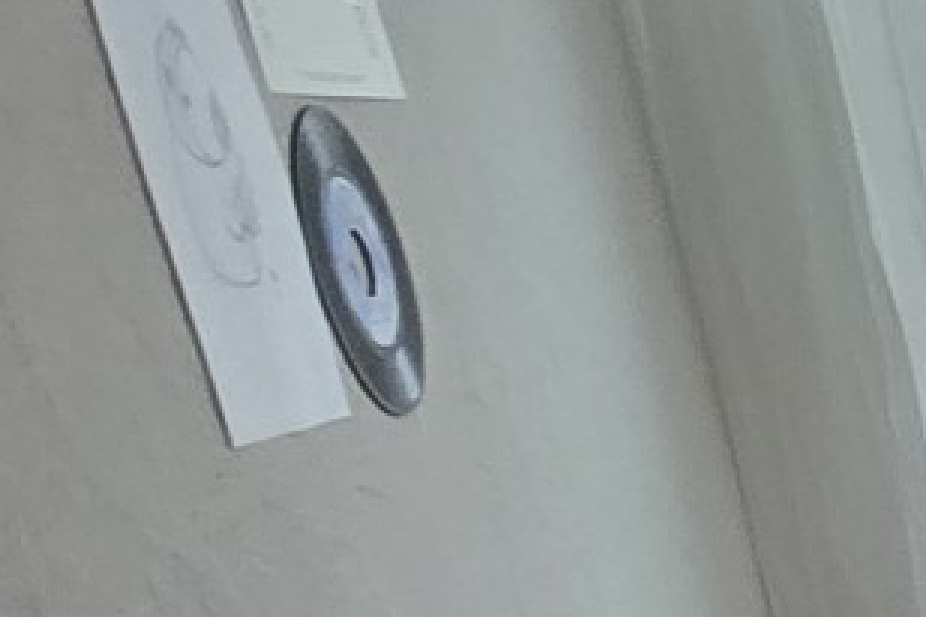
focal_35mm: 105
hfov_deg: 8.7
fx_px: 2701
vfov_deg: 12.1
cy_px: 1048
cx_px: 3521
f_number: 2.2
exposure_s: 1/60
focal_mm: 2.2
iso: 160
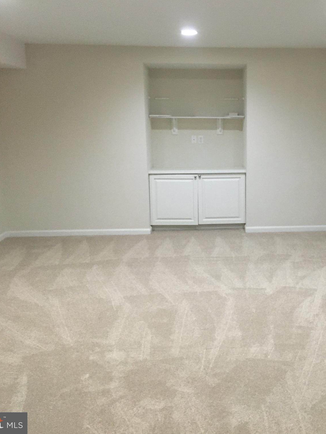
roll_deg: +0.4
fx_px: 490
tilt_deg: -10.0
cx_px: 248
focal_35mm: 39
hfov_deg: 35.9
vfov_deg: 47.9
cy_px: 217
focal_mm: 4.15
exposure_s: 1/30
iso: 160
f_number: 2.2
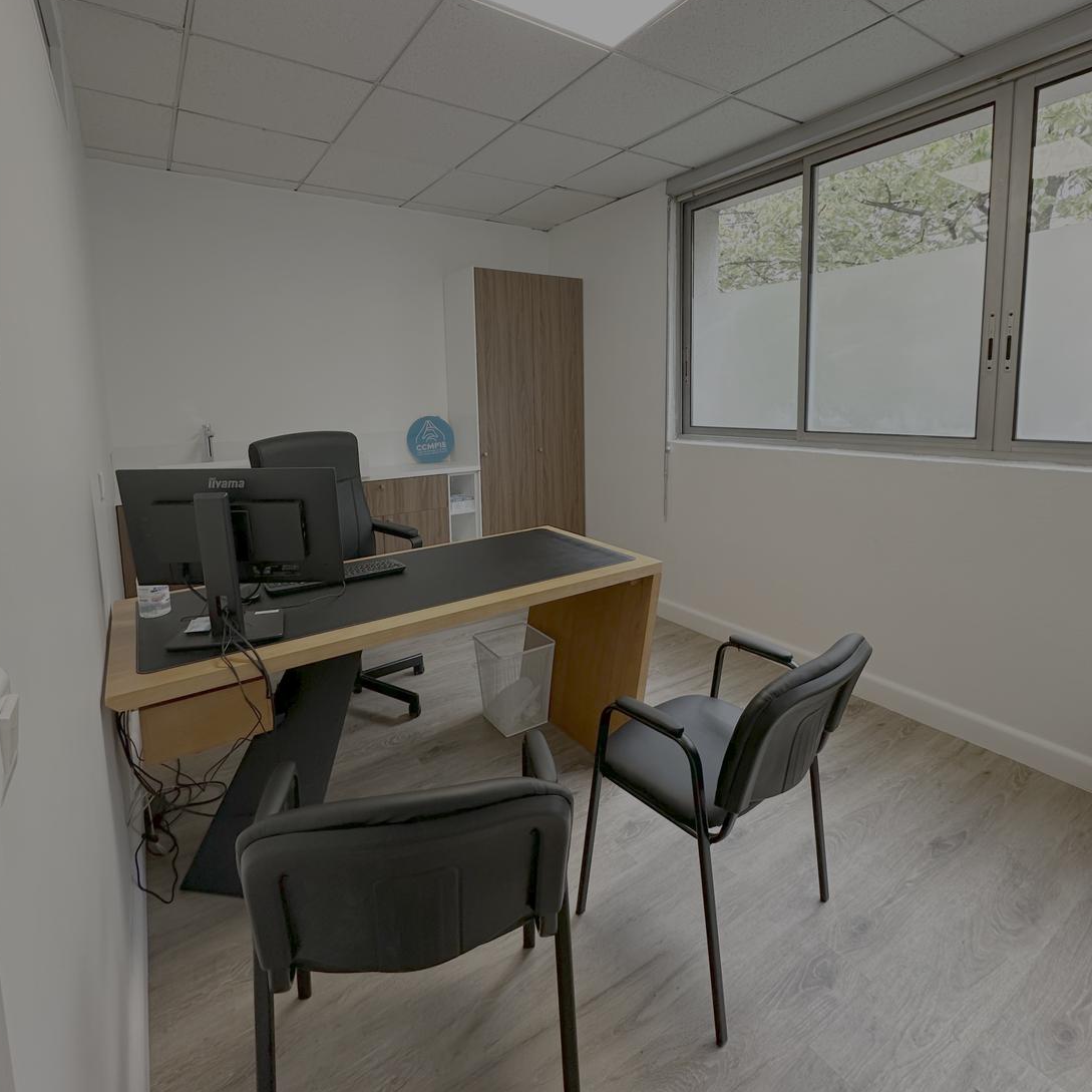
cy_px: 463
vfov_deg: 83.4
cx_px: 531
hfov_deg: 83.9
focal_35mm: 17
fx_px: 607
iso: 160
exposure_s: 1/99
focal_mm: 2.22
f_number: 2.2
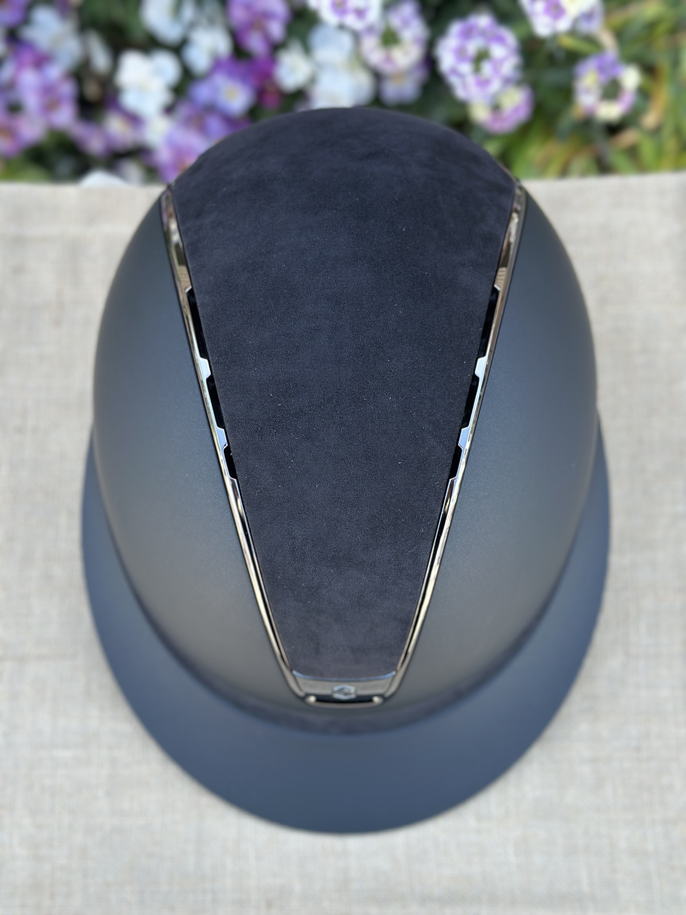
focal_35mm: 48
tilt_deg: -74.6
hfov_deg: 30.3
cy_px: 458
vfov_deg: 39.7
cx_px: 343
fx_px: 1268
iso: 80
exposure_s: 1/280
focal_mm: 6.86
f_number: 1.78
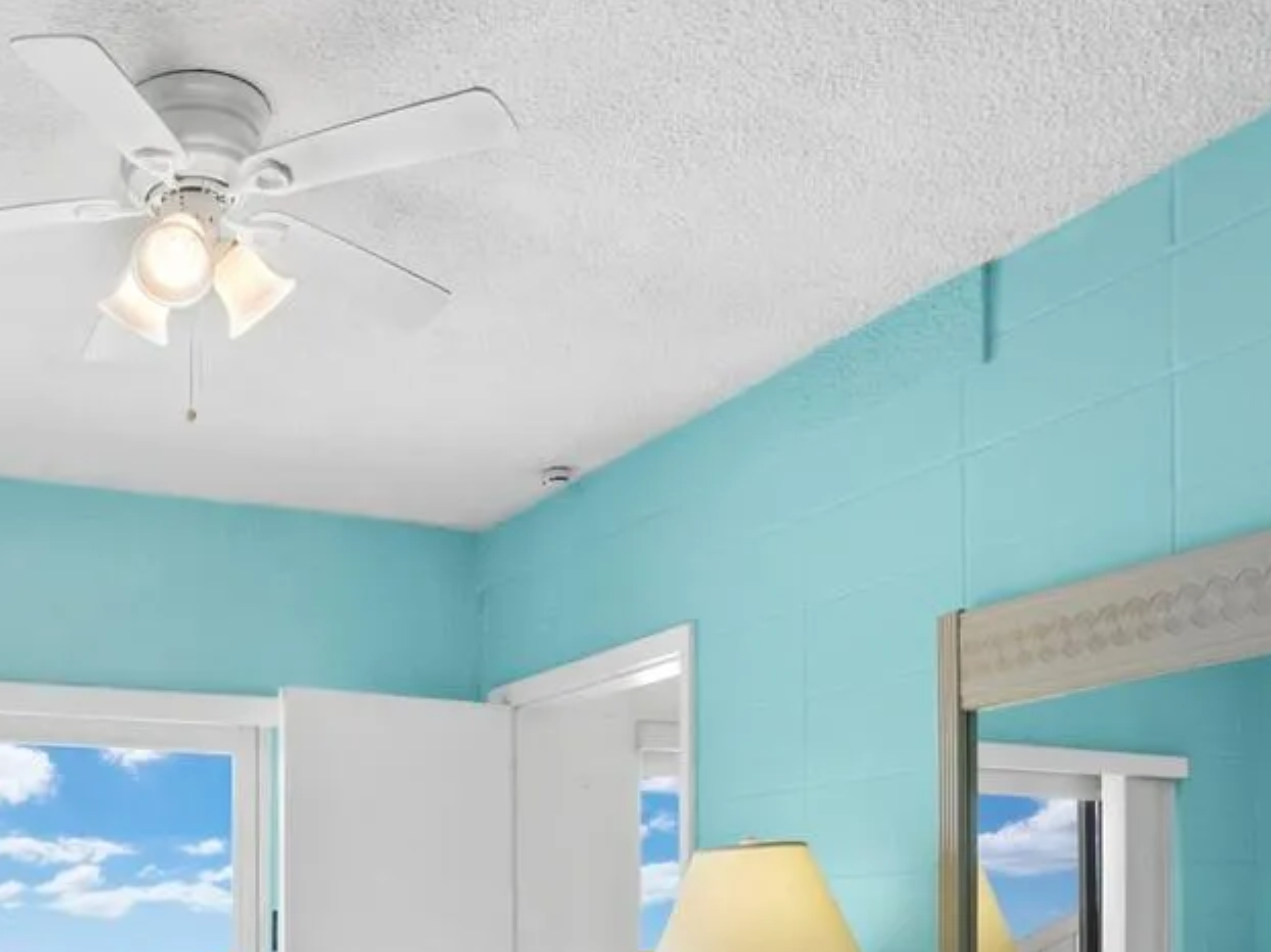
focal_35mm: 36
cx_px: 96
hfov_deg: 45.8
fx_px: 1321
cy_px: 930
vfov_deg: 36.1
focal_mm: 7
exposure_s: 1/15
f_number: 11
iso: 400
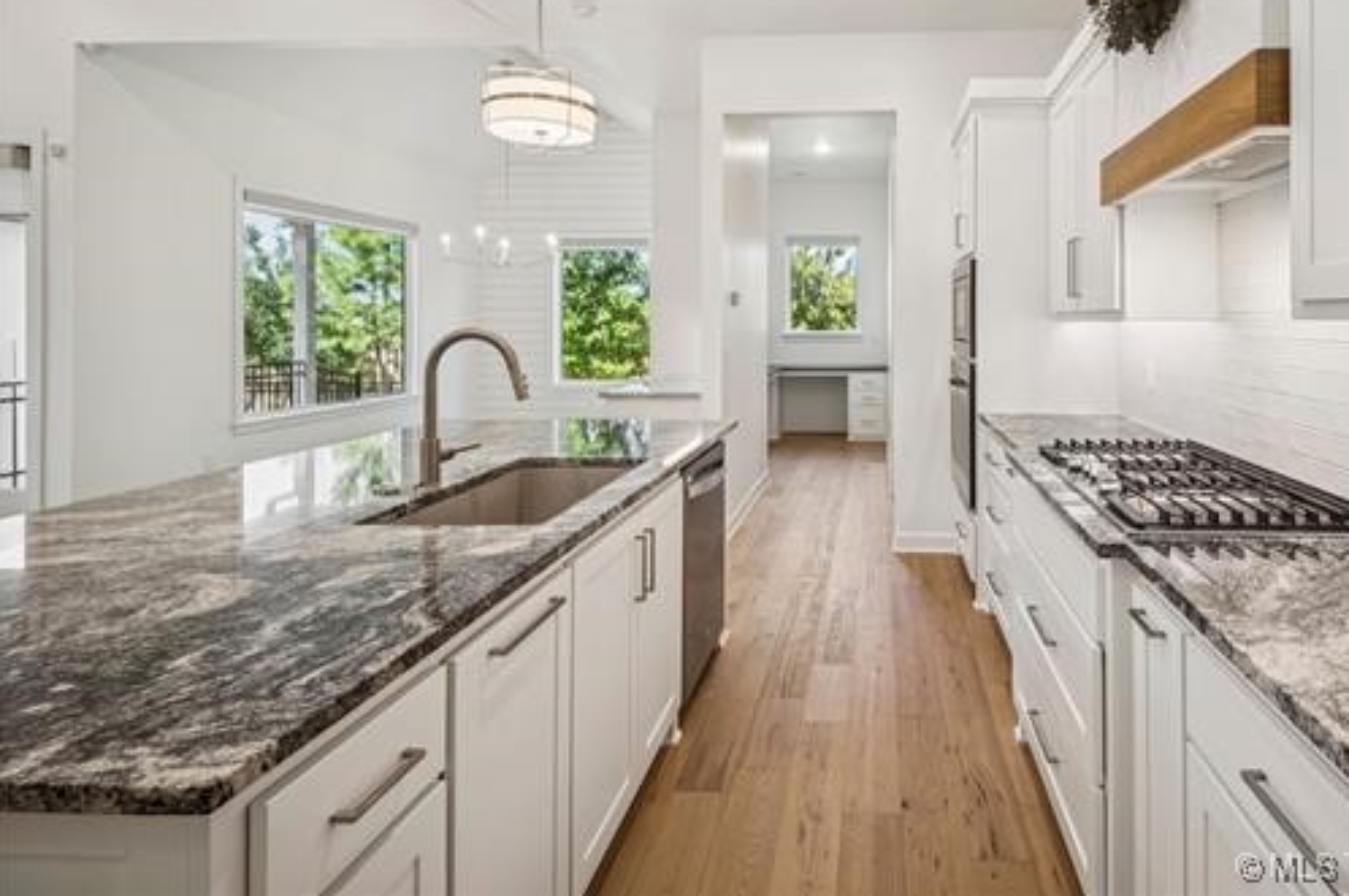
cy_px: 322
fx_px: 674
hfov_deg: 87.9
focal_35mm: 18
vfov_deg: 66.0
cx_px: 861
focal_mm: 14
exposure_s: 1/25
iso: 640
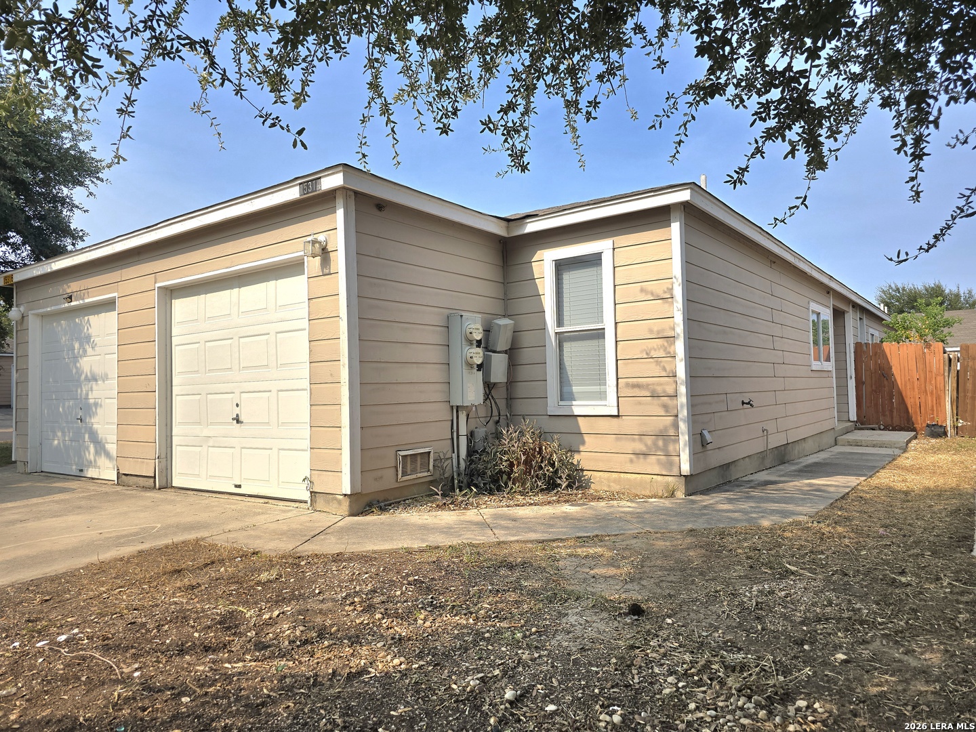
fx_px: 648
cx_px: 488
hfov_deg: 73.9
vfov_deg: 58.9
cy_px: 366
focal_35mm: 23
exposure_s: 1/714
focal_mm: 6.3
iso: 12
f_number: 1.7
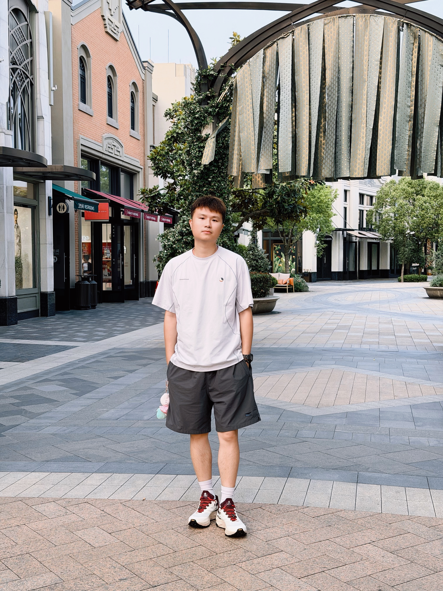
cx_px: 222
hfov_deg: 30.3
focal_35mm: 48
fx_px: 819
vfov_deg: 39.7
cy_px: 296
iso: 80
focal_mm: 6.76
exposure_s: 1/553
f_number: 1.78
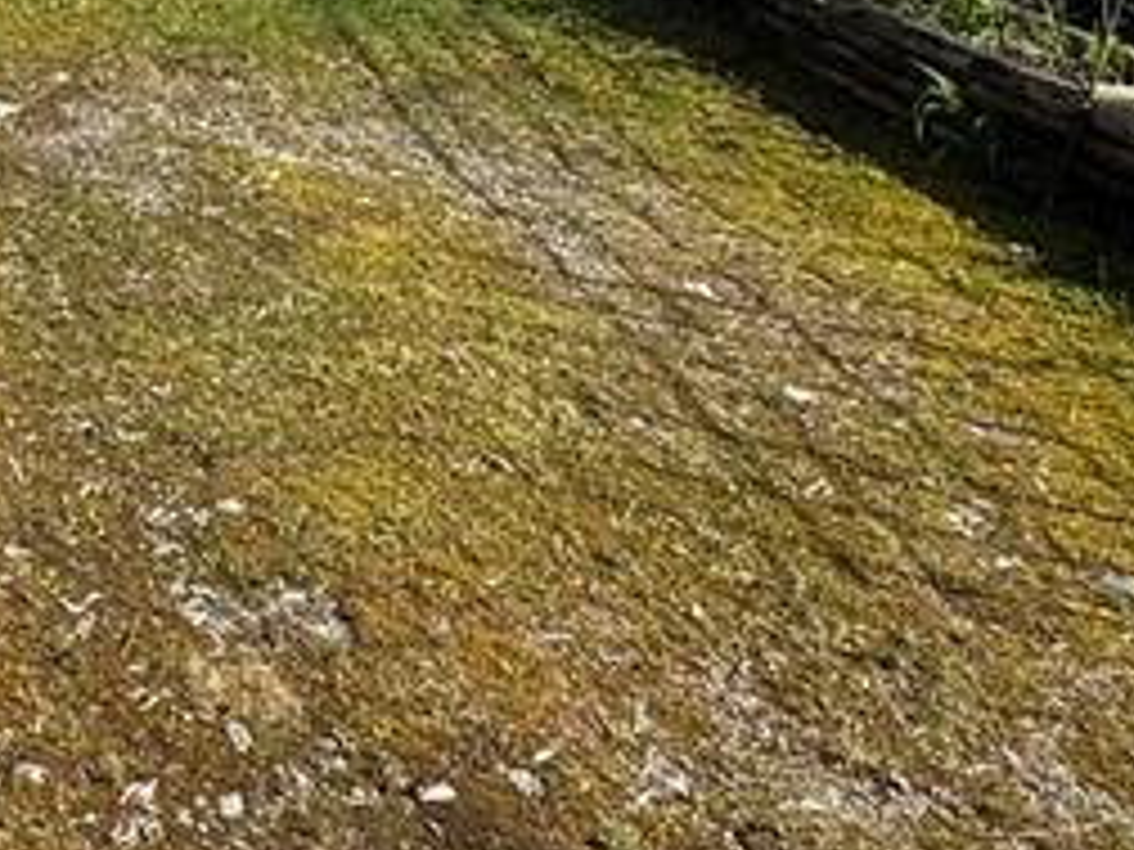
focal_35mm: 57
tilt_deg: -0.3
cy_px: -432
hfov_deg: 27.1
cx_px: -423
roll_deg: -0.2
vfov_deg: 21.5
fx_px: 1867
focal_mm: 2.22
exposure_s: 1/1927
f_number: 2.2
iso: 50
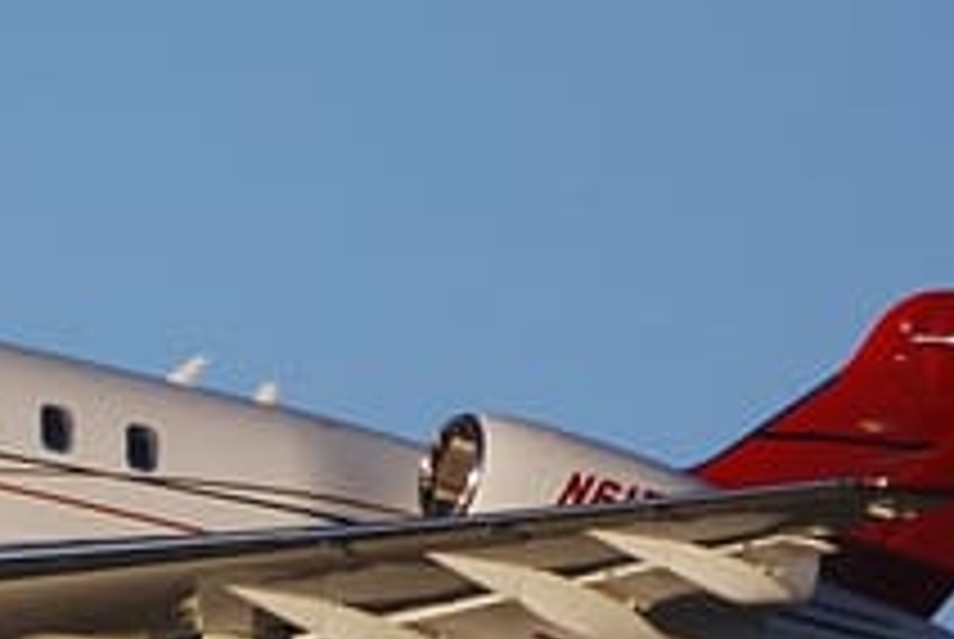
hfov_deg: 2.3
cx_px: 94
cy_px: 531
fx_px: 24042
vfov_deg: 1.5
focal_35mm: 906
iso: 200
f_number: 5.6
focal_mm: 200
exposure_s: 1/1000
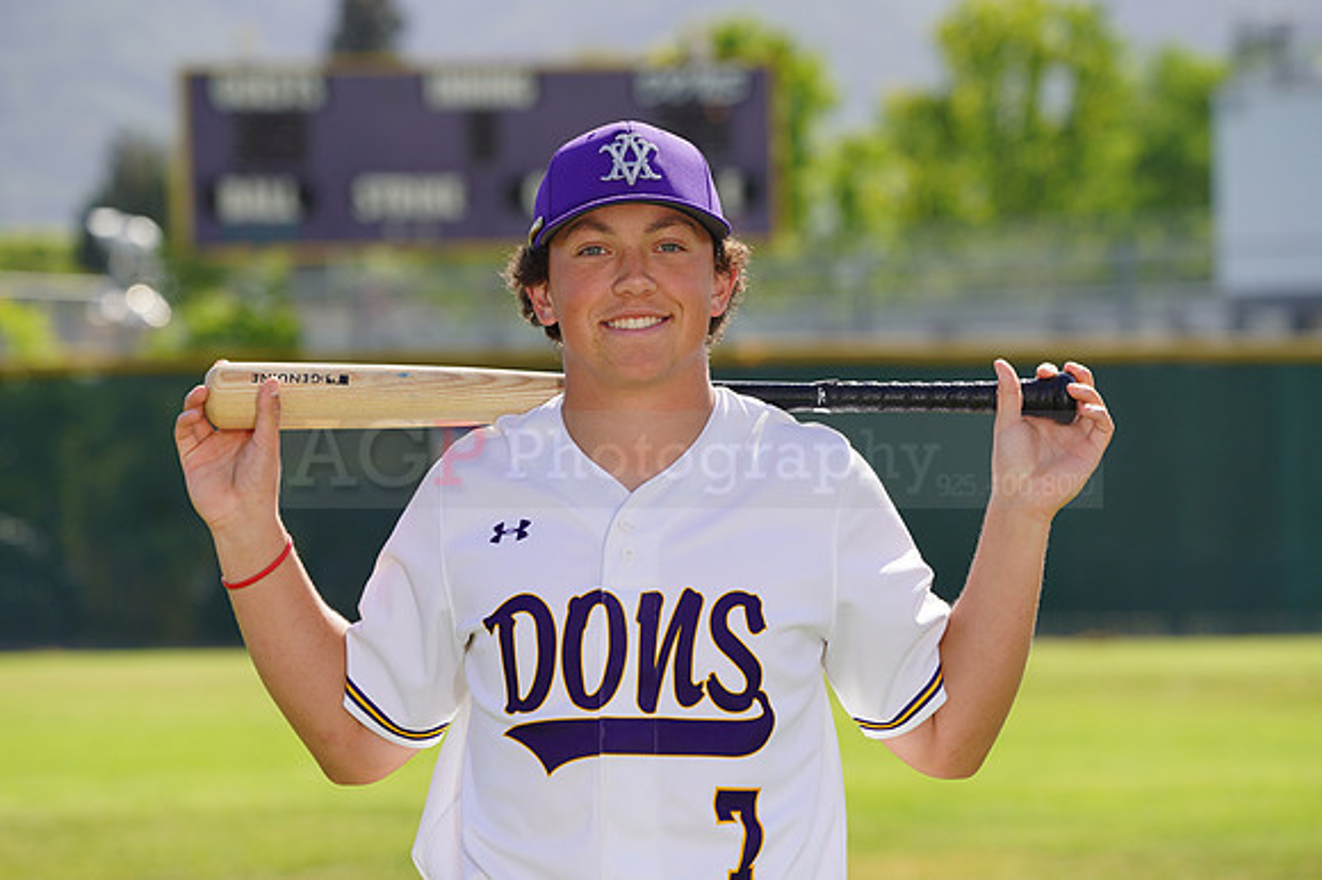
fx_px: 8221
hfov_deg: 9.2
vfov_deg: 6.1
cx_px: 661
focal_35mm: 224
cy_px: 440
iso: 100
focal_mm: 224
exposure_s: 1/250
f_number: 8
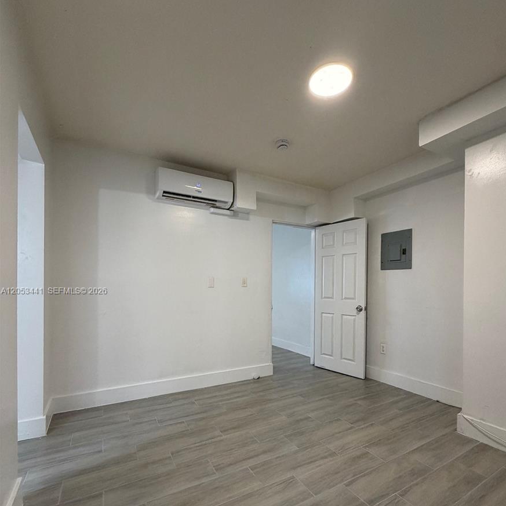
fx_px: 281
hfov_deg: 83.9
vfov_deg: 83.4
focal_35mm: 17
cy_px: 292
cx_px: 260
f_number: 2.2
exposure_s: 1/60
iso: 250
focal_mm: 2.22
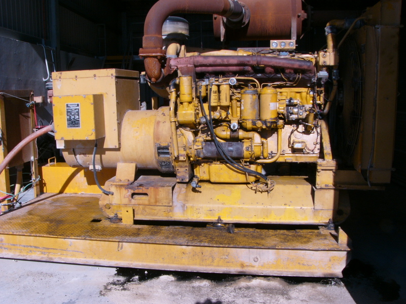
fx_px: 422
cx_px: 203
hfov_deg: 51.4
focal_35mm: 36
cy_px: 152
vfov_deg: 39.7
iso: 50
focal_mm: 6
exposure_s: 1/160
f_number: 8
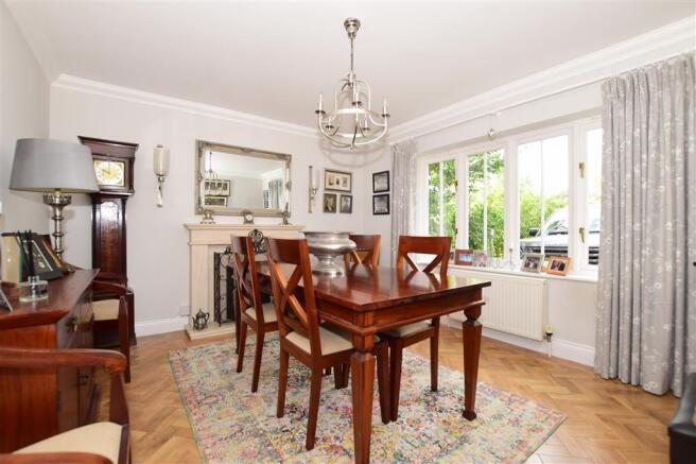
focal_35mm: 15
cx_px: 348
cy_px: 232
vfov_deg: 77.3
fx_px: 290
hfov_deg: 100.4
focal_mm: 10
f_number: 7.1
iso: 400
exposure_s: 1/60
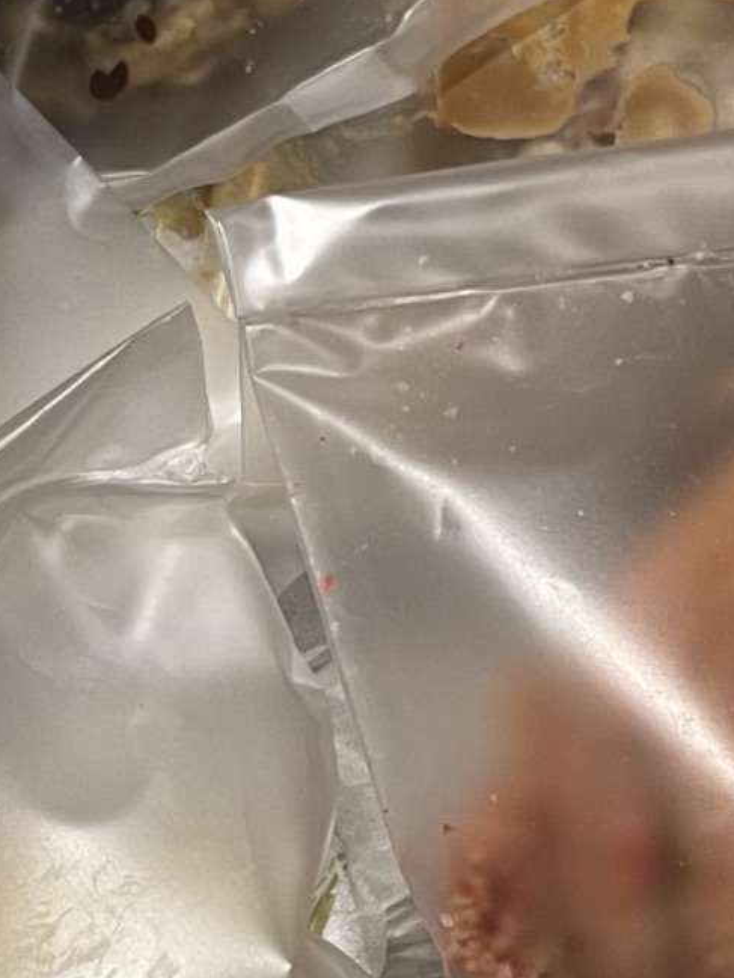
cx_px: 208
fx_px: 3137
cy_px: 610
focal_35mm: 111
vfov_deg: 17.7
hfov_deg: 13.3
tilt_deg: -67.9
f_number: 1.6
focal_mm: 4.2
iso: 125
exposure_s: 1/76
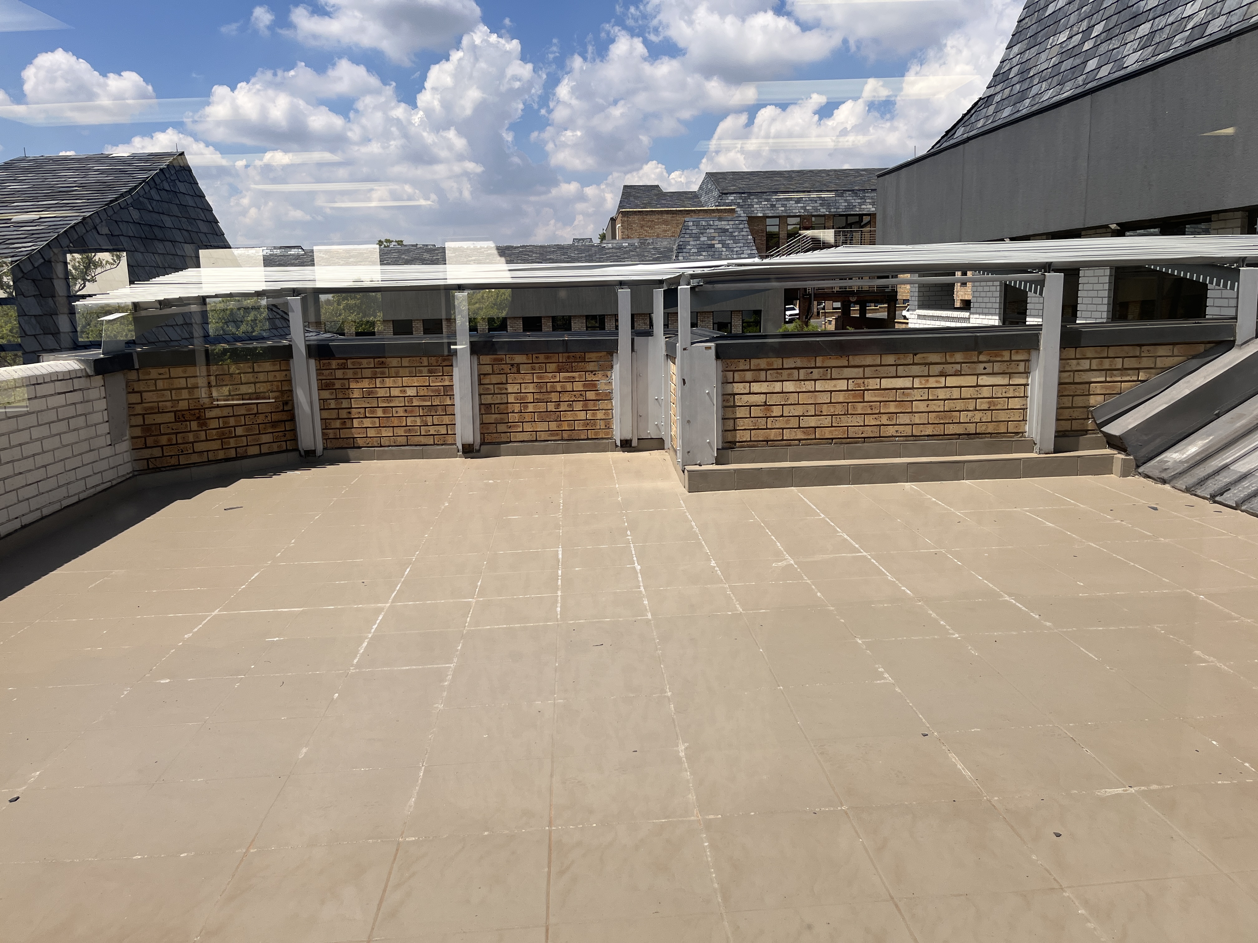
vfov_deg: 53.1
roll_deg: +1.2
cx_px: 629
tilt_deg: -10.3
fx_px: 945
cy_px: 472
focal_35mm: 26
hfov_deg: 67.3
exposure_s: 1/592
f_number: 1.6
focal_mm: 5.1
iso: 50
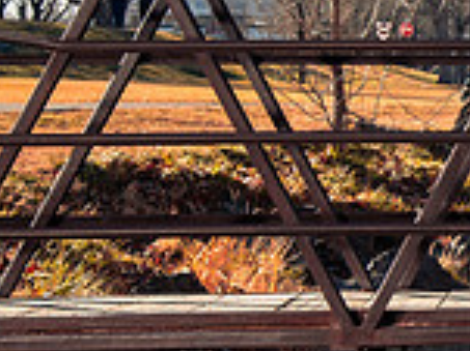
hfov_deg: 8.3
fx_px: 3080
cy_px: 32
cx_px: 898
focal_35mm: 227
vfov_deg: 6.5
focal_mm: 52
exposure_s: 1/250
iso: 200
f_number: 9
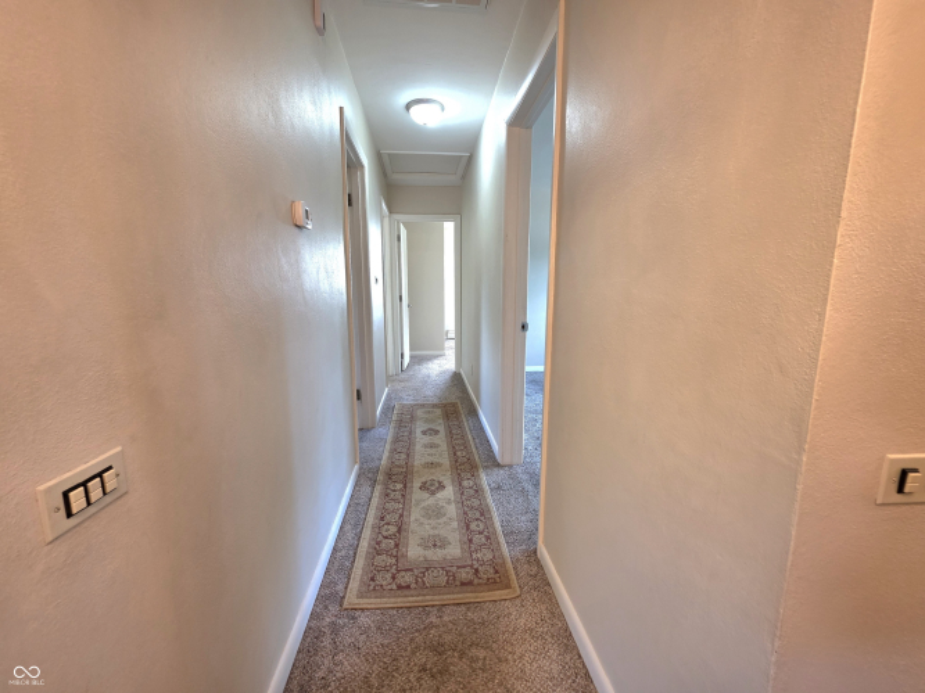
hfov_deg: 106.2
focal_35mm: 13
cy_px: 346
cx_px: 462
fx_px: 347
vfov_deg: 89.9
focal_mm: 2.2
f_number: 1.9
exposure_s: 1/60.2
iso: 200
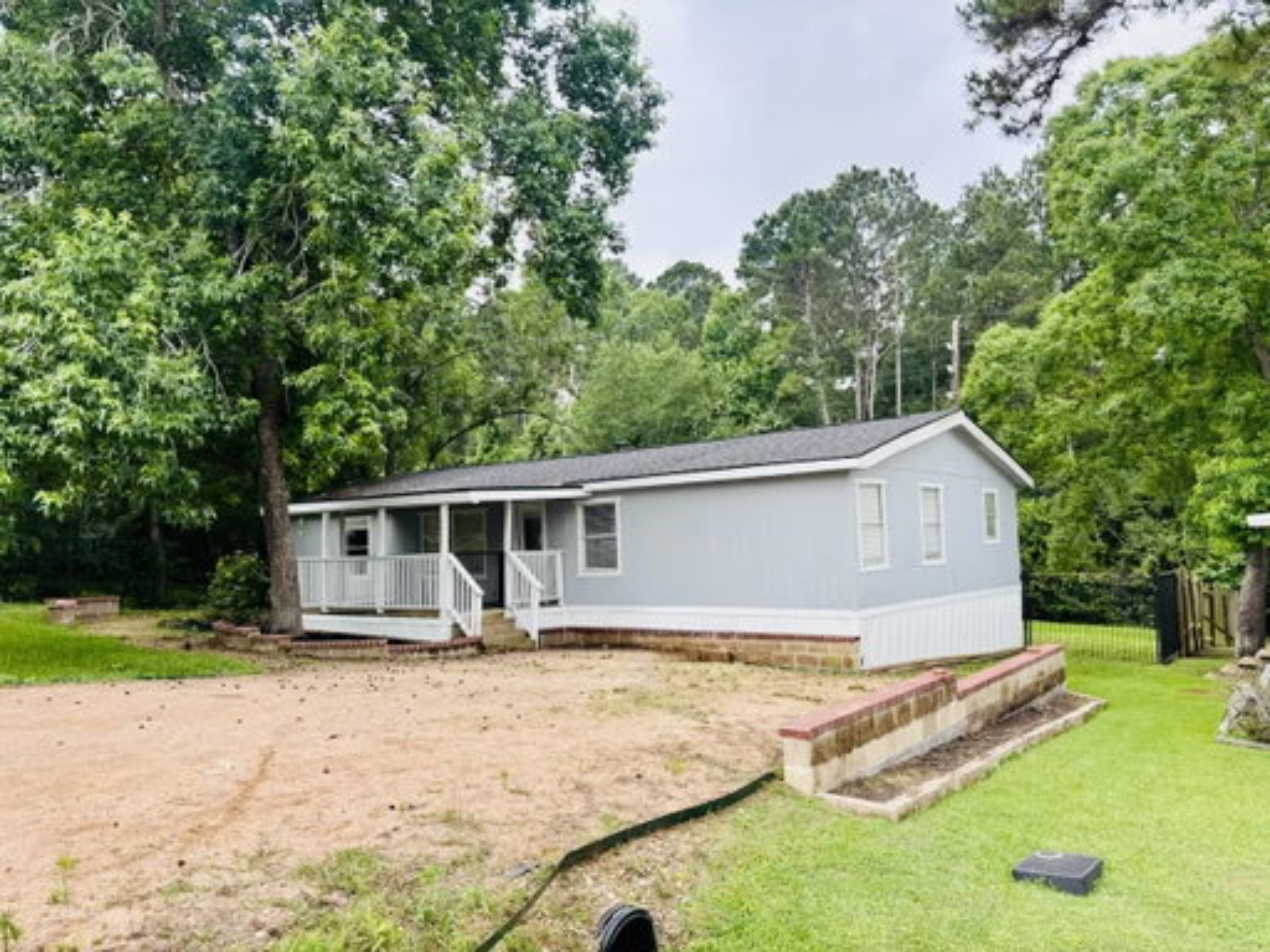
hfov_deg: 67.3
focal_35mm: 26
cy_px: 476
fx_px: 954
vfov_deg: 53.1
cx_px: 635
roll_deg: +1.6
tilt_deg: +4.5
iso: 50
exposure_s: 1/697
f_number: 1.6
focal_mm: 5.96
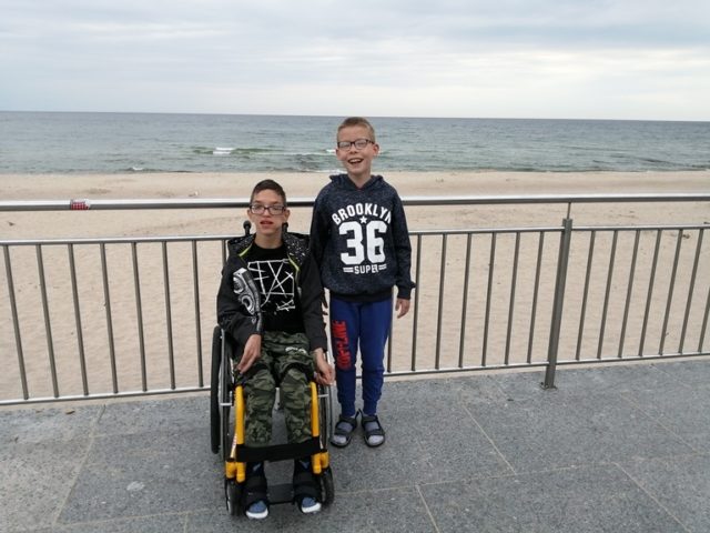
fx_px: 533
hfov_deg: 67.3
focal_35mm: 26
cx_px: 355
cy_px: 266
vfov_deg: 53.1
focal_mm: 3.64
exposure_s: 1/354
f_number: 1.8
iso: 50
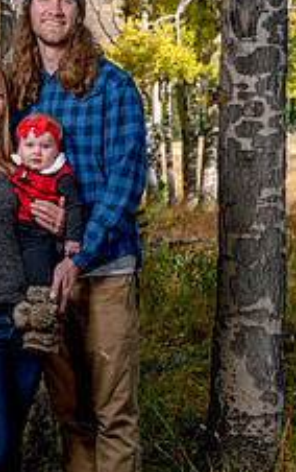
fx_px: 1042
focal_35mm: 81
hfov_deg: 16.0
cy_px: 240
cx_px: 52
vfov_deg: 25.5
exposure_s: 1/1000
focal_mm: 40
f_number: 4.5
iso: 160
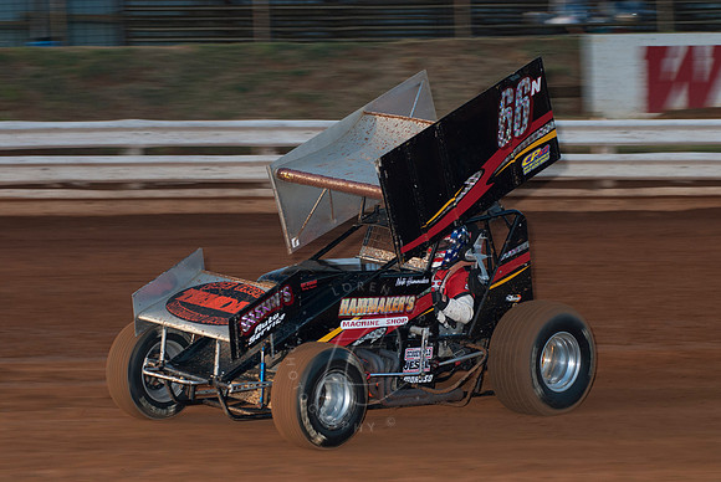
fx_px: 2586
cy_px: 241
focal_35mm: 129
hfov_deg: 15.9
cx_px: 360
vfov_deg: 10.7
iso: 200
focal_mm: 86
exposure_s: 1/320
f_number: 4.5
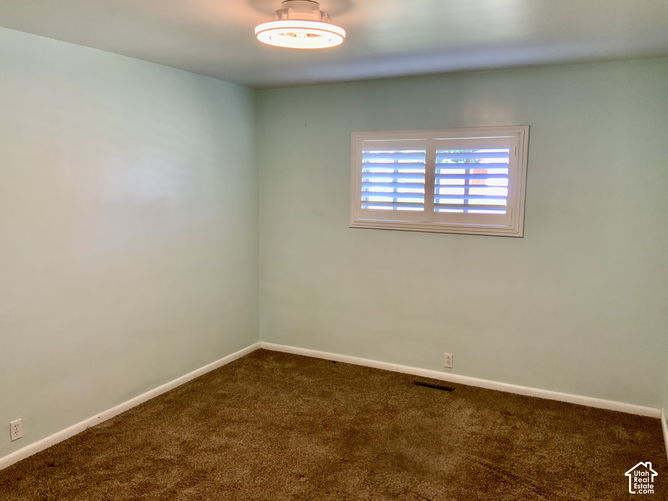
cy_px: 250
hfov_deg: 61.7
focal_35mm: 29
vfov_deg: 48.2
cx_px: 334
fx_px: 560
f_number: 1.8
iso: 100
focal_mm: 3
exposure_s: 1/60
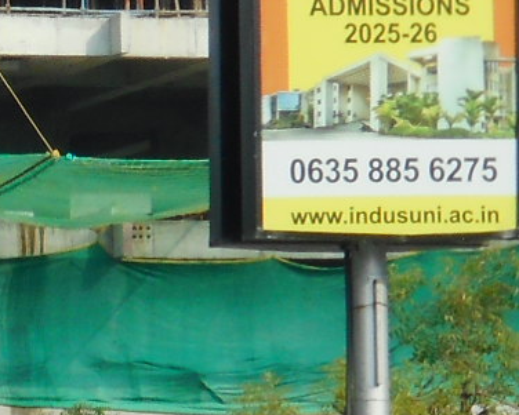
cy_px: 1052
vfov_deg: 2.6
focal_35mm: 602
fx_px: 9249
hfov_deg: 3.2
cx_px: -584
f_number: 5.8
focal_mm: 18.2
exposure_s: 1/160
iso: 80
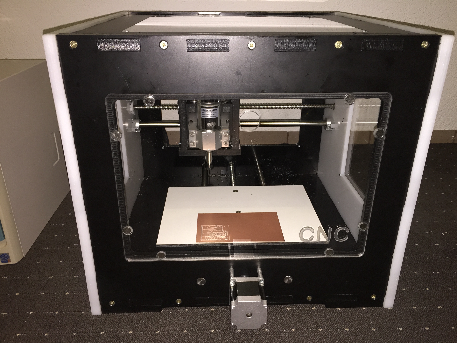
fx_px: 383
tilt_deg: -25.3
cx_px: 228
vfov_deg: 48.2
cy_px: 172
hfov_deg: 61.7
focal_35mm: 29
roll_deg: -1.4
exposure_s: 1/16
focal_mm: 4.15
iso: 125
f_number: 2.2
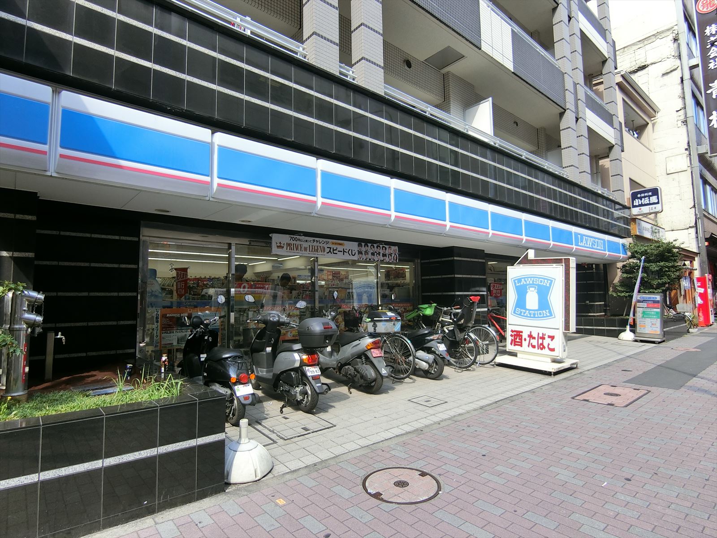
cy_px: 269
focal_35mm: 19
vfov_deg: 68.7
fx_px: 394
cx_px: 358
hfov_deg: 84.7
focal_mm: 4.06
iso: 80
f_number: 2.7
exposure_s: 1/320
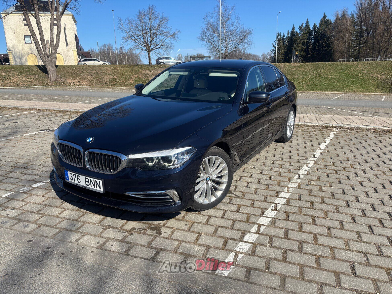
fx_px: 294
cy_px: 147
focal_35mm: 26
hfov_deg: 67.3
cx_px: 196
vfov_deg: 53.1
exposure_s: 1/2710
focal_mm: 5.96
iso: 50
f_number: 1.6
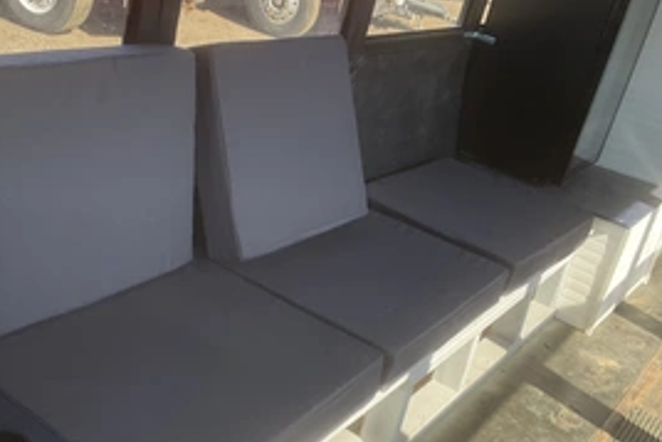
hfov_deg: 43.6
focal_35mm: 45
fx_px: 828
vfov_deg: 29.9
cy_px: 252
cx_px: 319
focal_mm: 3
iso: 50
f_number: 1.8
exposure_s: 1/122
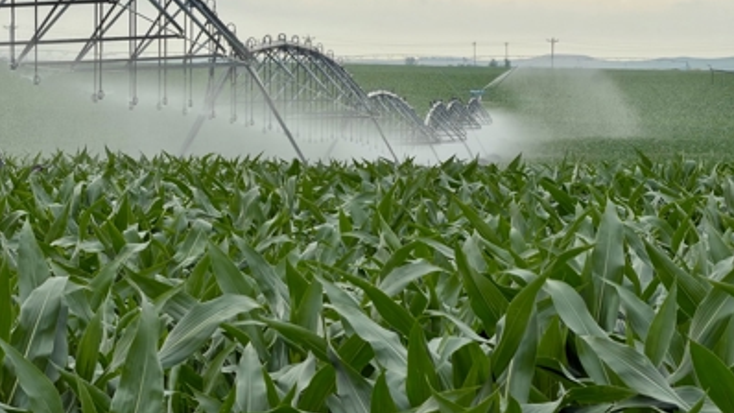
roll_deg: -0.4
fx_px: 4263
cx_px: 367
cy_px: 146
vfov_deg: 5.5
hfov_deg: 9.8
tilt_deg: -1.9
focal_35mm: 219
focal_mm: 16.89
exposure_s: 1/351
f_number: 2.8
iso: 50
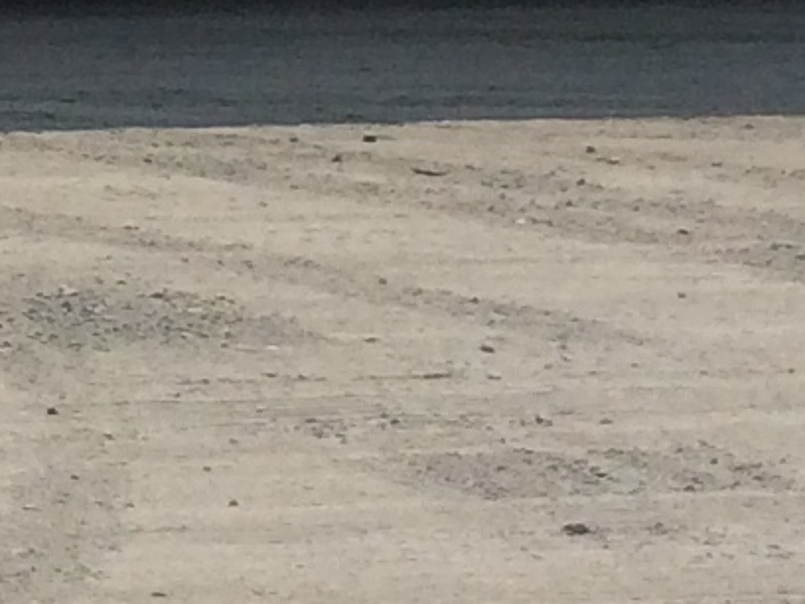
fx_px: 5395
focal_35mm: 232
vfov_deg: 6.3
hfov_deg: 8.2
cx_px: -677
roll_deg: -0.7
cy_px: -531
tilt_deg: -0.9
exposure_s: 1/5128
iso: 32
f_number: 2.2
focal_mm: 4.15
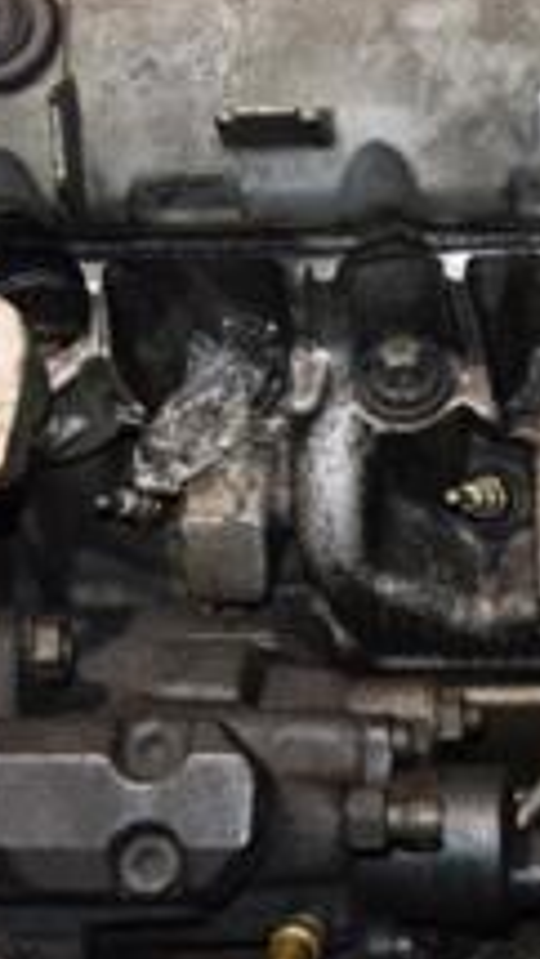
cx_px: 705
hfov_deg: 11.2
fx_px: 2672
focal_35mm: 105
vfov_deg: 20.4
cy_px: 437
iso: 800
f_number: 5
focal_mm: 24
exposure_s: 1/60
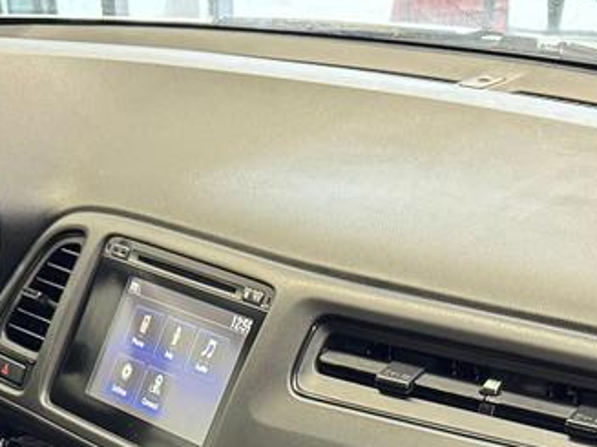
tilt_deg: -36.2
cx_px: 301
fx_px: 1621
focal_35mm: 94
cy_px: 870
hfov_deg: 20.9
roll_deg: +1.9
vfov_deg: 13.6
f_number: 1.78
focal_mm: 6.76
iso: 800
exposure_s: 1/40
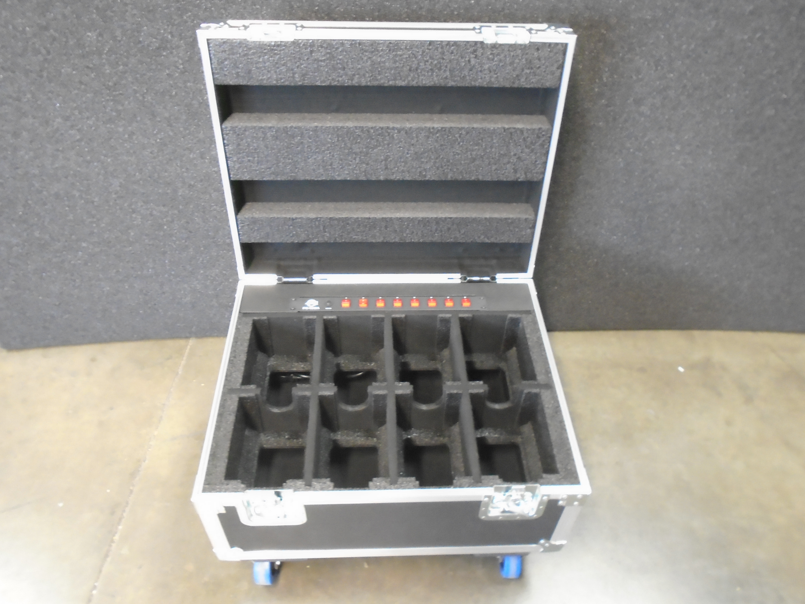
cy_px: 302
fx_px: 605
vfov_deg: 53.1
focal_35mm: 26
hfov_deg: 67.3
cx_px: 402
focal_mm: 4.6
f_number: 3.2
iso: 640
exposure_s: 1/4
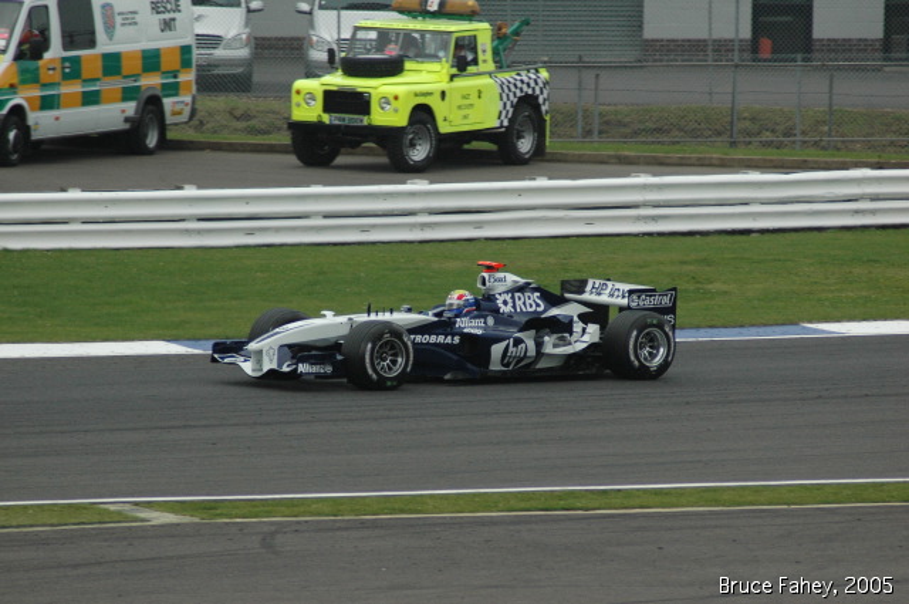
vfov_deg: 3.0
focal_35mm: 450
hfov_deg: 4.6
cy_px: 302
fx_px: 11348
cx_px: 454
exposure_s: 1/2000
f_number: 6.3
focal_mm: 300
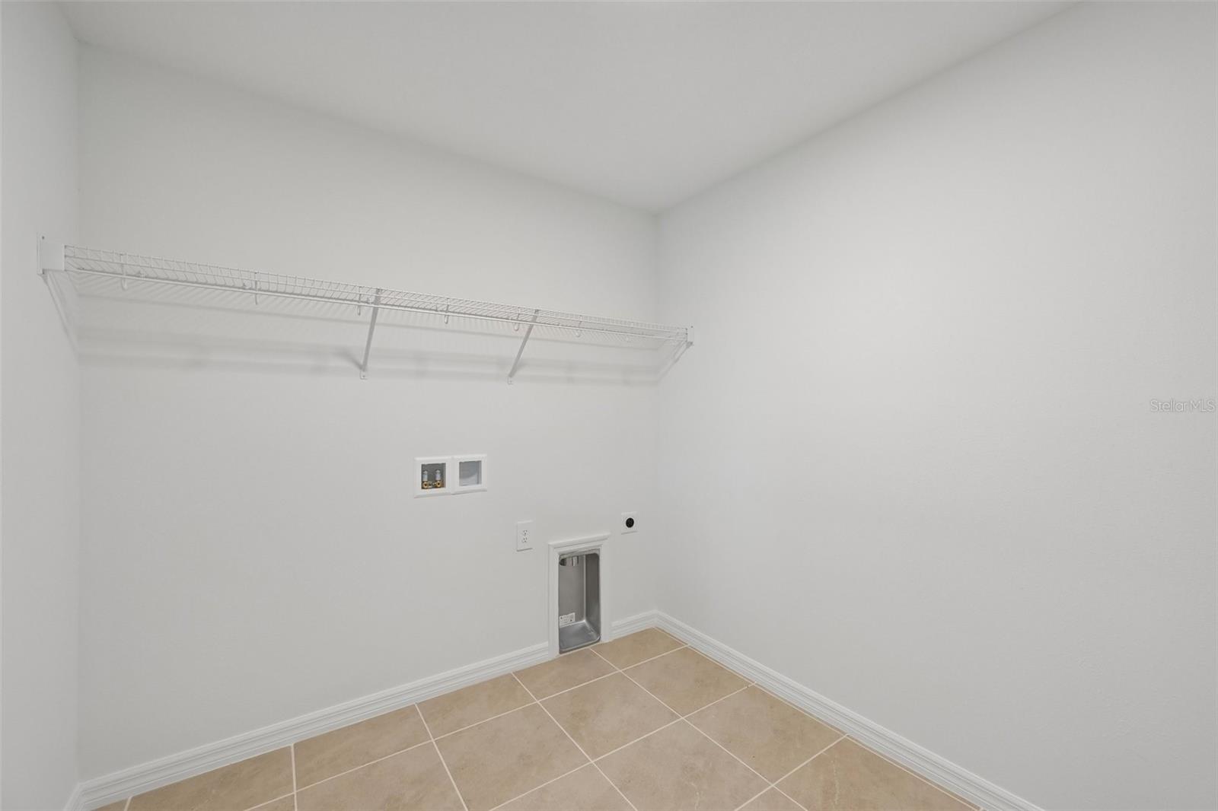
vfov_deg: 81.2
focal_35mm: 14
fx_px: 474
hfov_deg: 104.3
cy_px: 406
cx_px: 609
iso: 400
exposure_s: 1/30
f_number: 8
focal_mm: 14
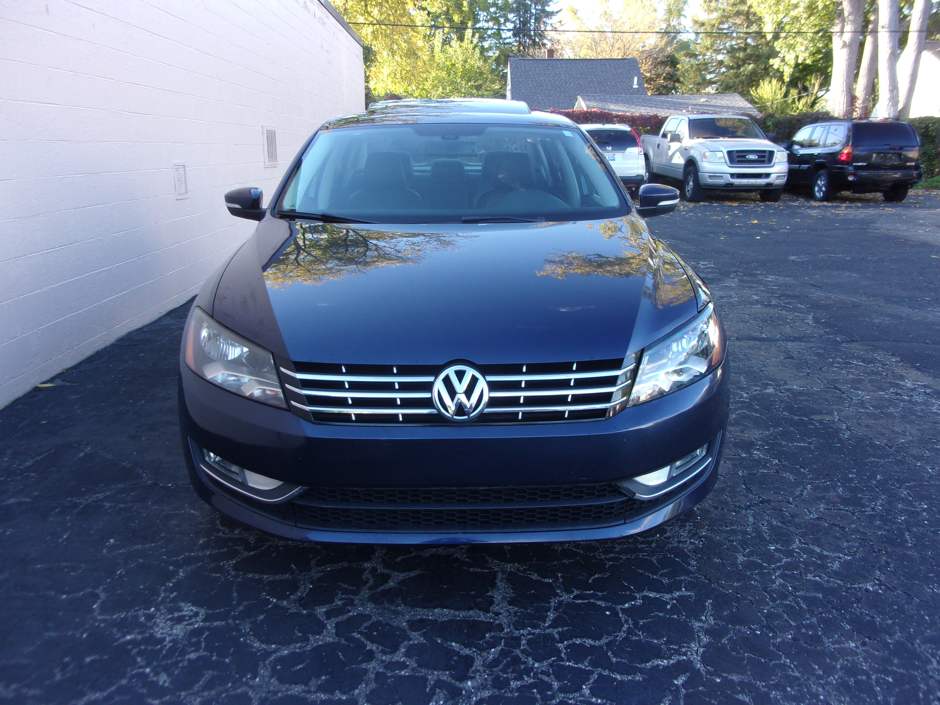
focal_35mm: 28
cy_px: 352
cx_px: 470
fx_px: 760
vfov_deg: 49.7
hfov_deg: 63.4
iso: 80
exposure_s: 1/58
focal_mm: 5.1
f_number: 3.9
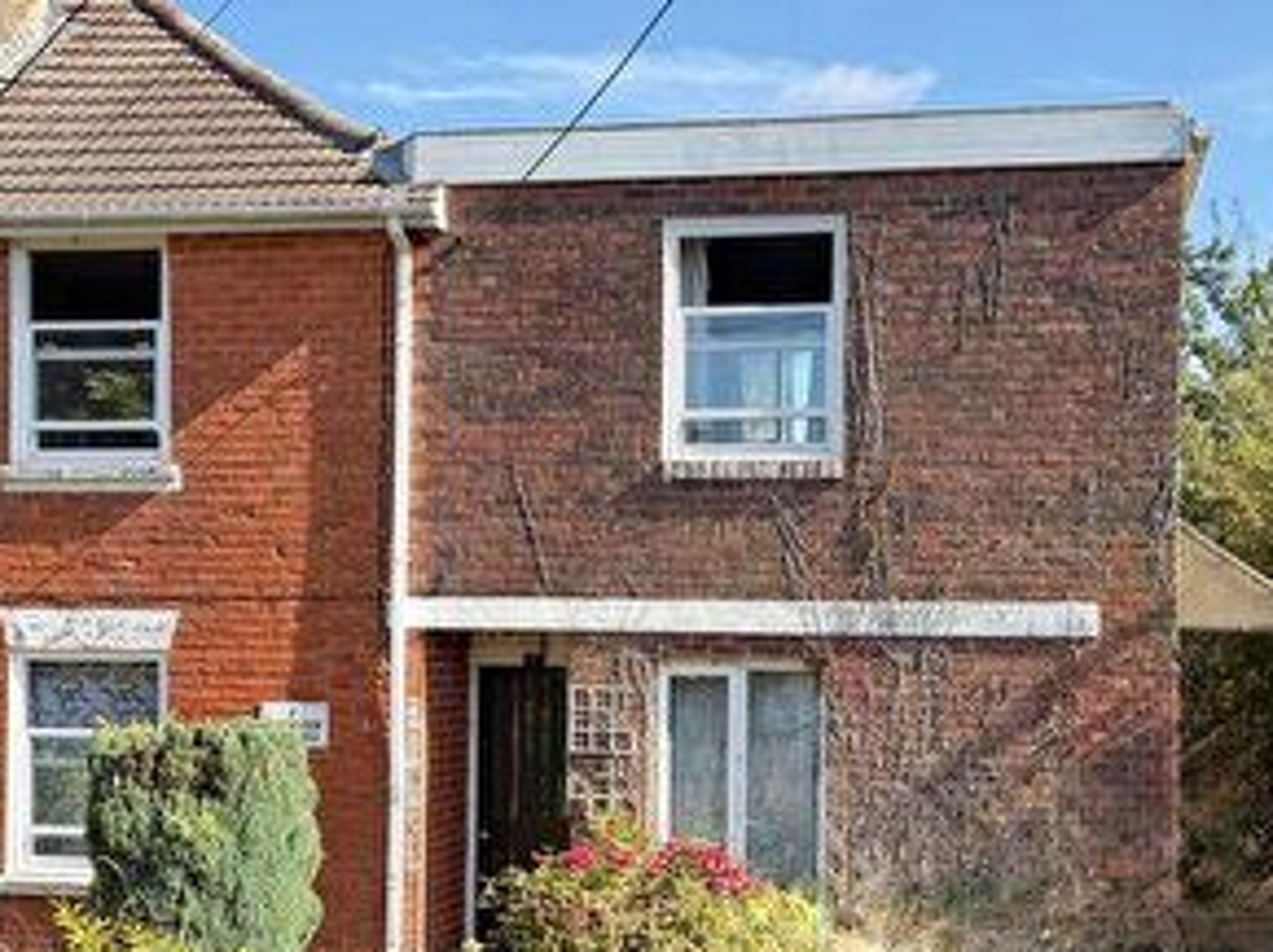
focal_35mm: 58
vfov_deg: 25.1
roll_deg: -1.0
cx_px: 597
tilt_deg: +0.1
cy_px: 625
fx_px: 2131
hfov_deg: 33.2
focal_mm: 6.76
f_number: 1.78
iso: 100
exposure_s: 1/1156
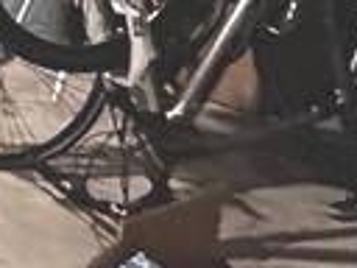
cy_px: -313
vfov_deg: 11.5
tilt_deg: -1.8
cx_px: -614
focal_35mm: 112
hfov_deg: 12.1
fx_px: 1155
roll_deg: -1.1
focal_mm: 2.22
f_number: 2.2
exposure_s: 1/40
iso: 1250
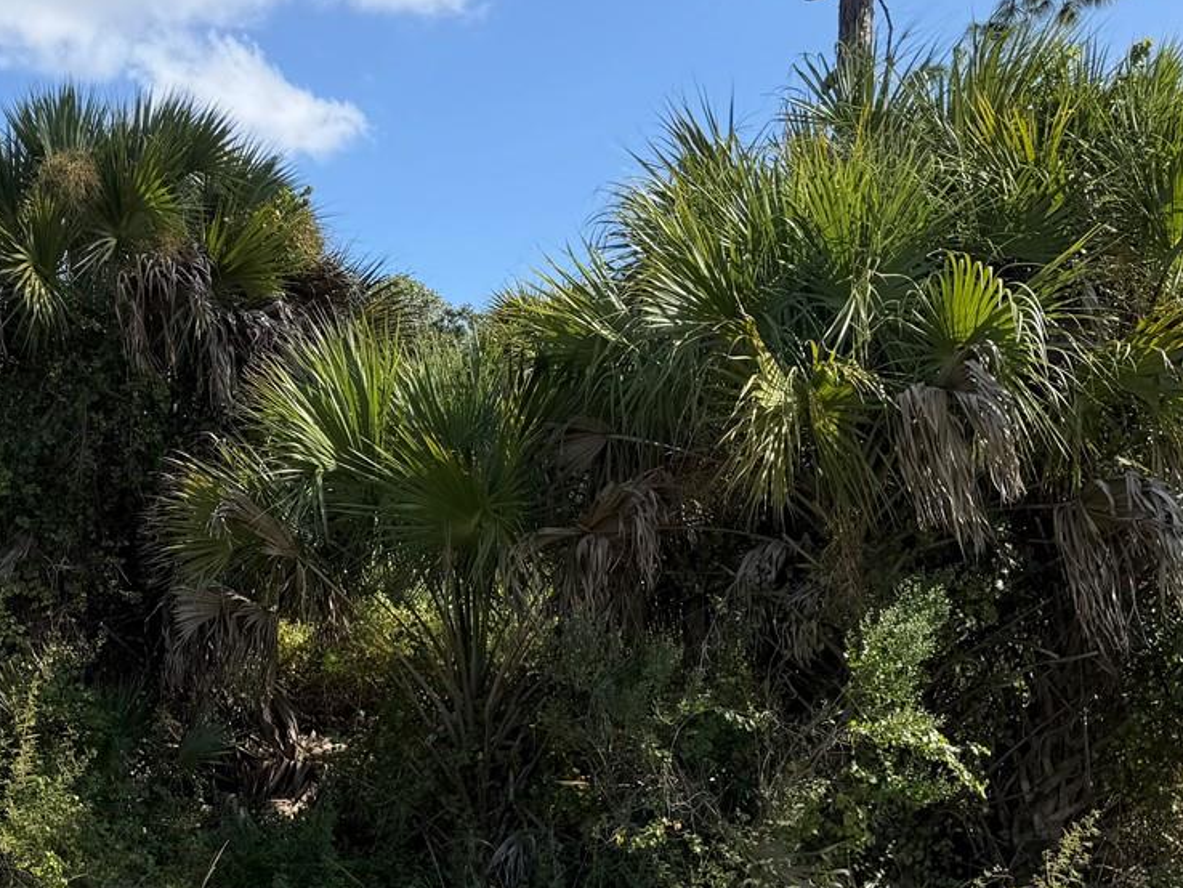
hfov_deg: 35.3
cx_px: 196
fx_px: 1778
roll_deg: -0.7
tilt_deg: +1.1
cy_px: 558
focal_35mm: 52
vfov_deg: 27.9
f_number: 1.78
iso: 80
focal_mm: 6.76
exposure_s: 1/2370
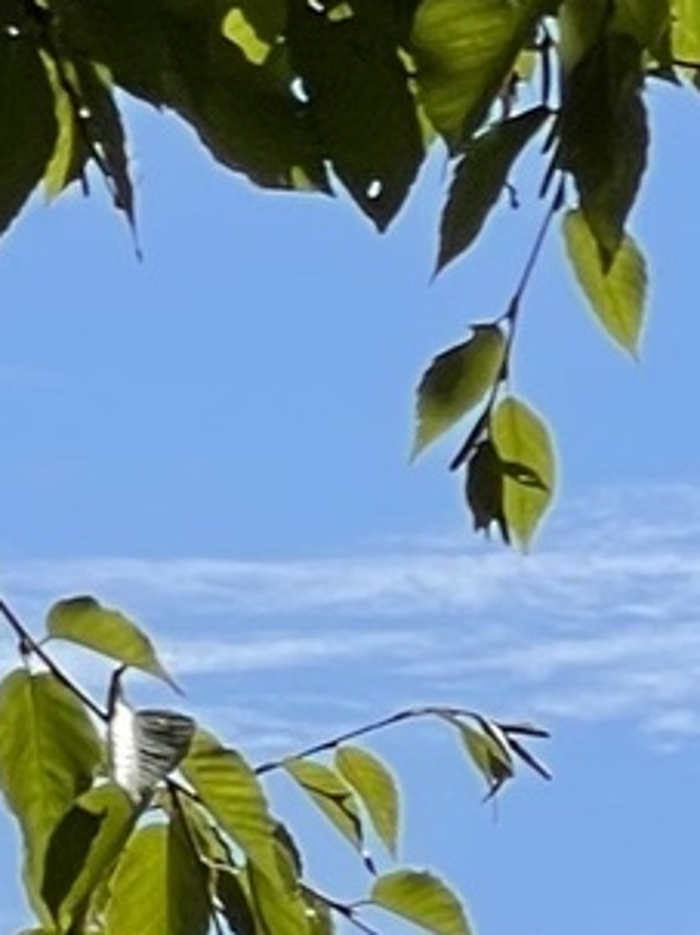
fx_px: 13140
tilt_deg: +1.9
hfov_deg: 3.0
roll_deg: -0.1
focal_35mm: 487
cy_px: 3049
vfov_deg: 3.9
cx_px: -802
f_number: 2.2
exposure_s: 1/1014
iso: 20
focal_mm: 7.5
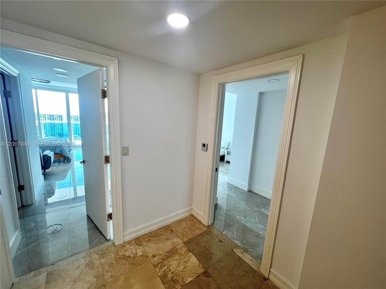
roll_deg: -3.2
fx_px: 145
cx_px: 193
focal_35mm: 13
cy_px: 144
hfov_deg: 106.2
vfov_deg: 89.9
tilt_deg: -9.9
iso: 64
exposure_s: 1/120
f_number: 1.8
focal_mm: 1.57
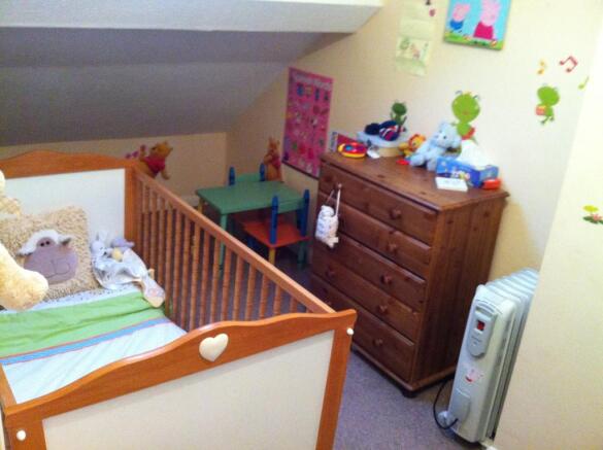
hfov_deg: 52.7
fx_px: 609
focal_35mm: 35
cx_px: 302
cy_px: 225
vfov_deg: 40.6
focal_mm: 3.85
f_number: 2.8
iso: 500
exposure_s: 1/17
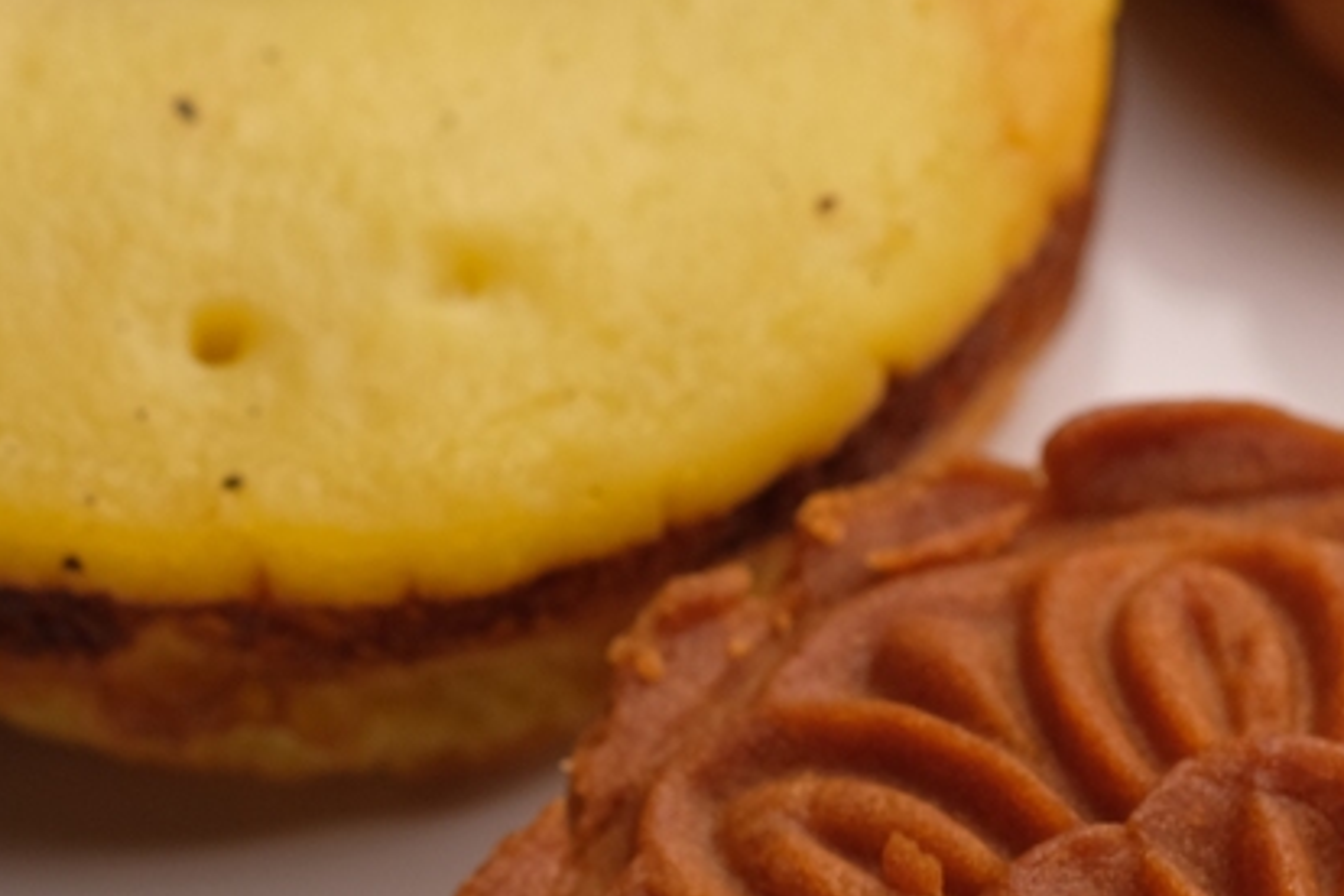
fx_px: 9743
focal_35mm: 261
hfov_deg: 7.8
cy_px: 883
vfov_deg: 5.3
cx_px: 1438
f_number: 5
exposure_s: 1/75
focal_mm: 60
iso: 400
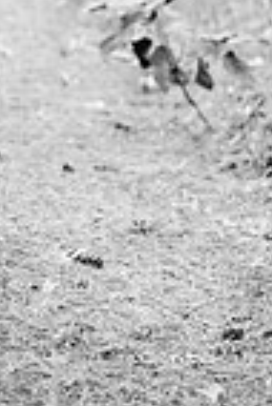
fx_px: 3041
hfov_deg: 5.1
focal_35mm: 269
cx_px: -132
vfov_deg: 7.5
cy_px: -197
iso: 640
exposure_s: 1/800
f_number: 2.8
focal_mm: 85
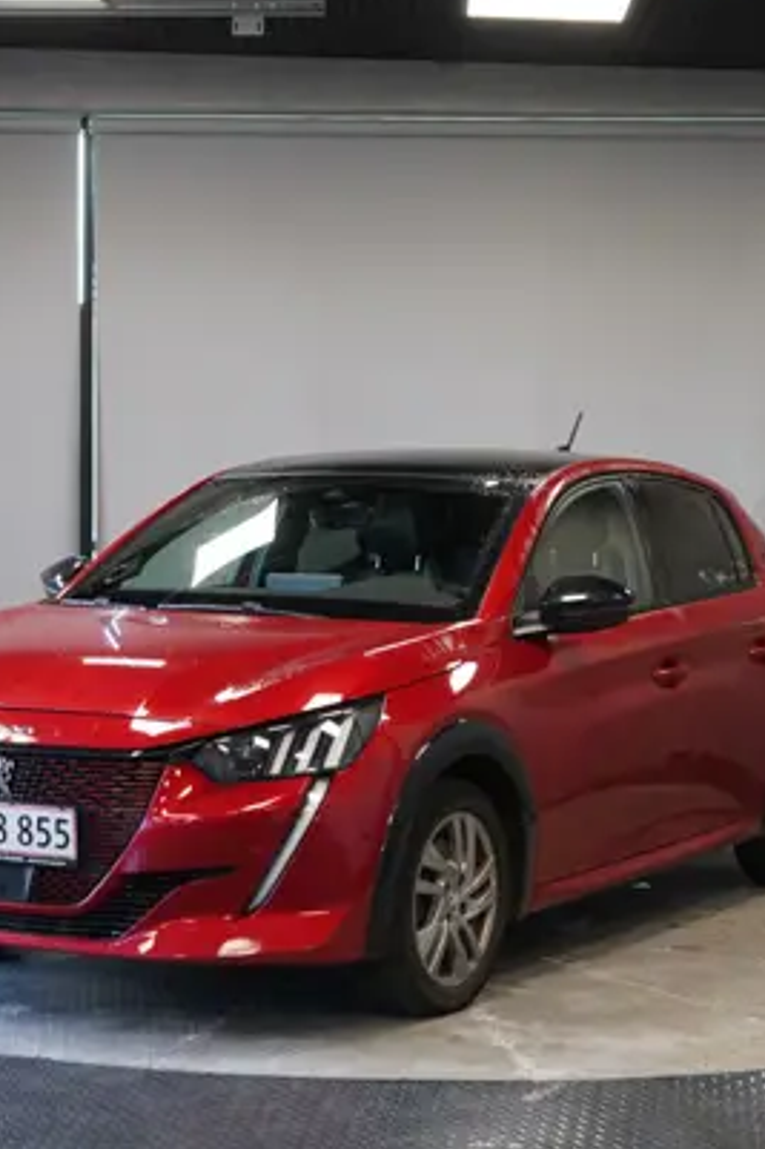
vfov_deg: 25.7
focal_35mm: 79
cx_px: 364
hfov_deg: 17.3
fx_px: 2520
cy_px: 599
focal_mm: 44
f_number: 4.5
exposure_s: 1/160
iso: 1600
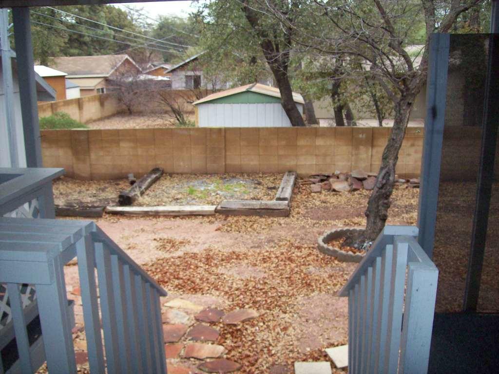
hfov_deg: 51.4
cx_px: 250
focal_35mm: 36
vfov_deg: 39.7
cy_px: 187
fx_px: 519
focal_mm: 6
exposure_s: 1/110
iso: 140
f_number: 2.7
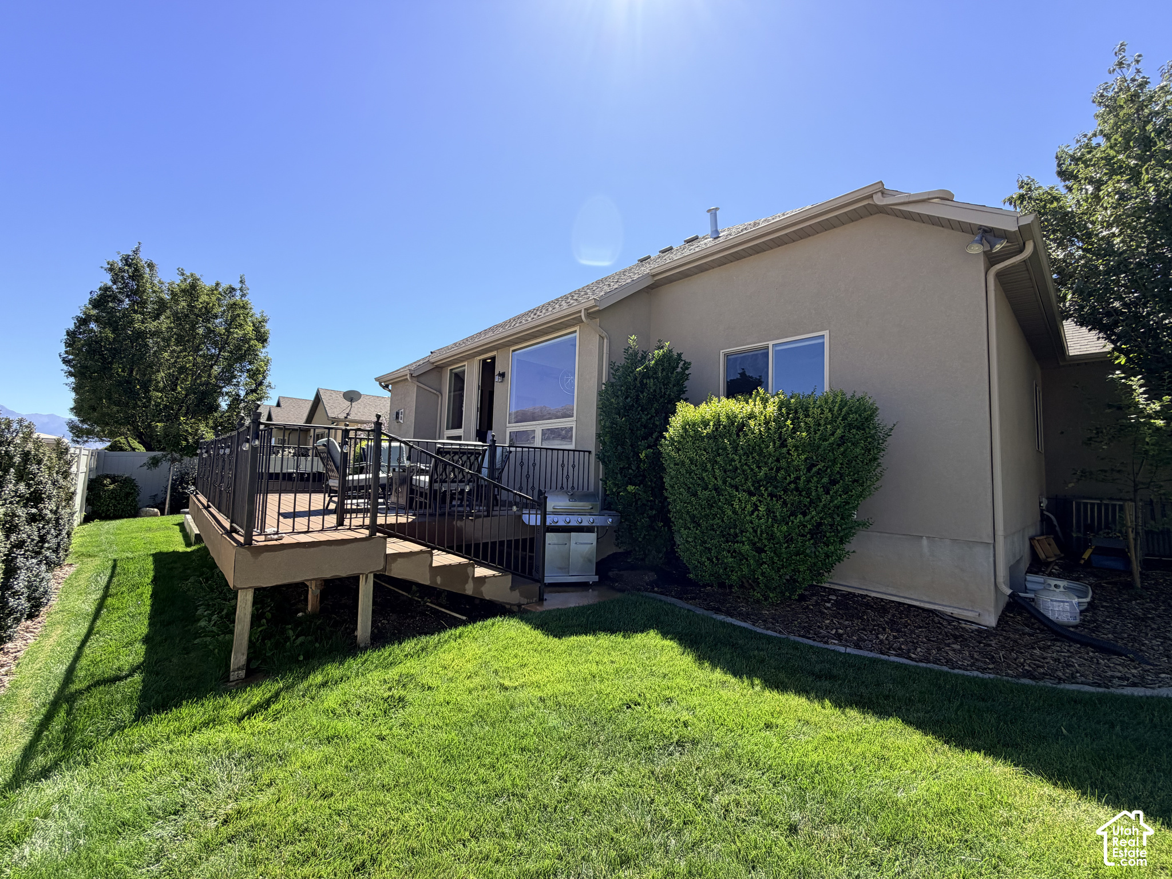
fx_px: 474
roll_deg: -1.6
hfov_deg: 102.1
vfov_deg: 85.7
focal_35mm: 14
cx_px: 586
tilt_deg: +4.5
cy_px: 440
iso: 40
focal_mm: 2.22
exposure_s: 1/770
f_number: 2.2
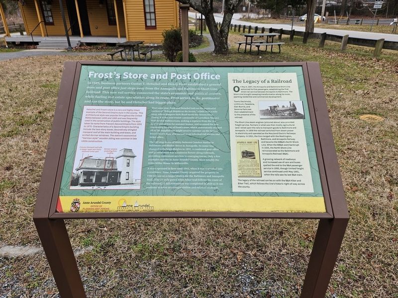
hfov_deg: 73.9
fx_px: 264
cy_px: 149
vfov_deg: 58.9
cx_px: 199
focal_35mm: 23
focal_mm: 5.4
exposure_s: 1/191
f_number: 1.8
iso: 25
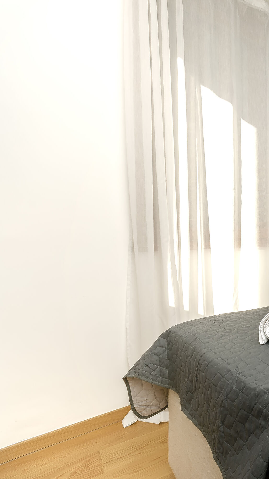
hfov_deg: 34.0
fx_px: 304
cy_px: 241
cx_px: 351
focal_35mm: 24
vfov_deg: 76.3
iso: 200
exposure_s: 1/200
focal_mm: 10
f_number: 8
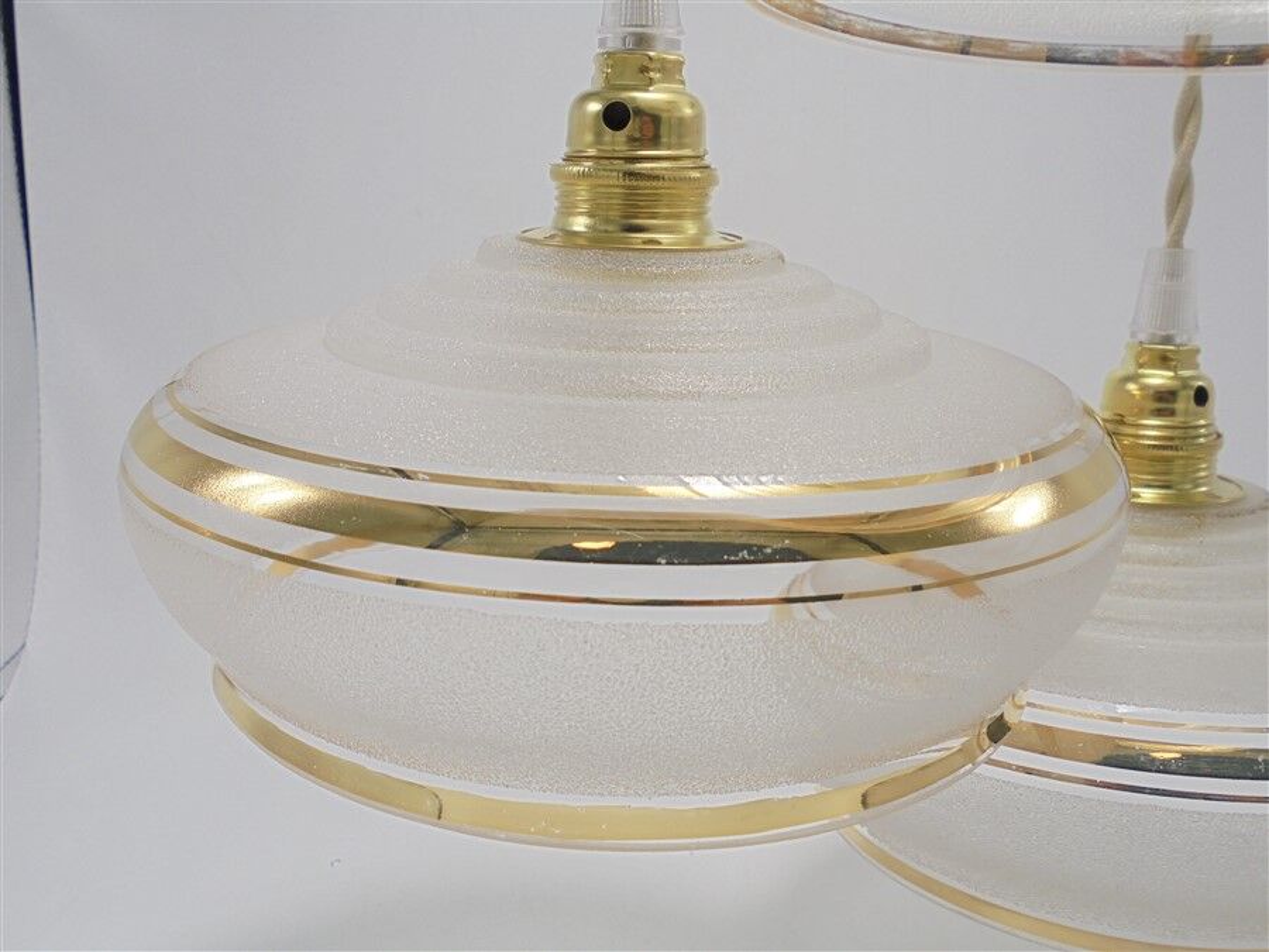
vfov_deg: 41.8
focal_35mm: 34
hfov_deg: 54.0
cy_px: 476
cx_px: 634
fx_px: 1246
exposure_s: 1/80
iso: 100
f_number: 4
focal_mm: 6.1
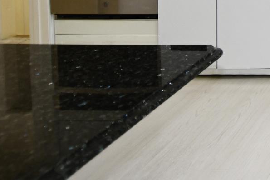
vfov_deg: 19.5
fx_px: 465
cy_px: -78
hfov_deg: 24.6
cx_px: 410
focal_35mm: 62
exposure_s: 1/60
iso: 220
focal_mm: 12
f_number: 4
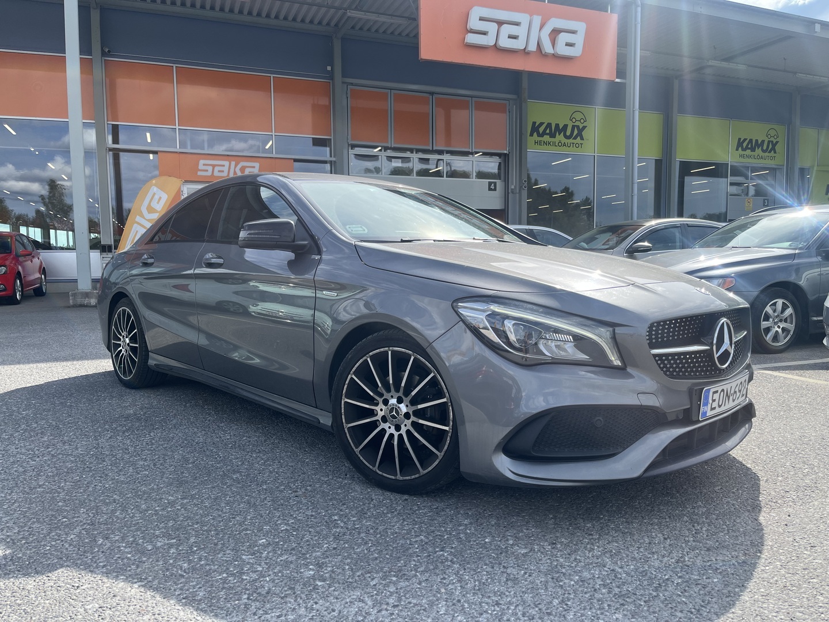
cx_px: 414
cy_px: 311
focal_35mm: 26
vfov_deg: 53.1
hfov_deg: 67.3
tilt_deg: -4.1
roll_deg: +1.2
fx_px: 623
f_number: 1.6
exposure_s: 1/1832
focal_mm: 5.1
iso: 50
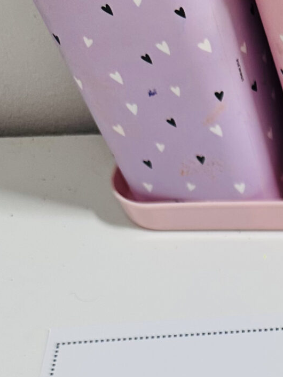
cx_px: 476
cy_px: 513
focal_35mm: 87
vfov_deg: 20.3
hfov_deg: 15.2
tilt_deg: -58.5
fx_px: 948
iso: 80
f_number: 1.78
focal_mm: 6.86
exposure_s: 1/535
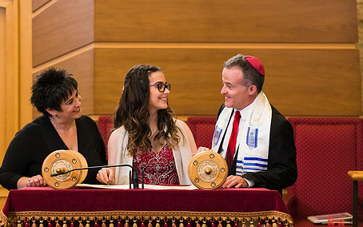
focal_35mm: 189
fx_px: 1870
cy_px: 103
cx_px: 153
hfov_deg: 11.1
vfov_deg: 6.9
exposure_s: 1/200
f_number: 5.6
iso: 1600
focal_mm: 145
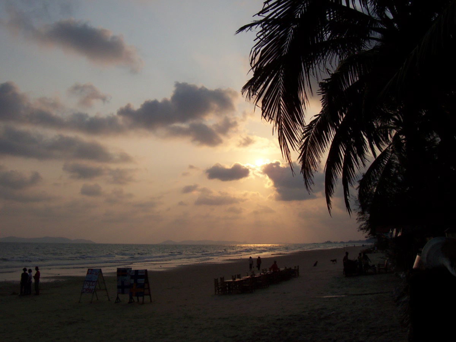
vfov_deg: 38.7
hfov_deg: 50.1
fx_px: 487
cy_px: 171
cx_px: 228
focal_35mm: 37
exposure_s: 1/1000
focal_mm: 5.6
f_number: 5.6
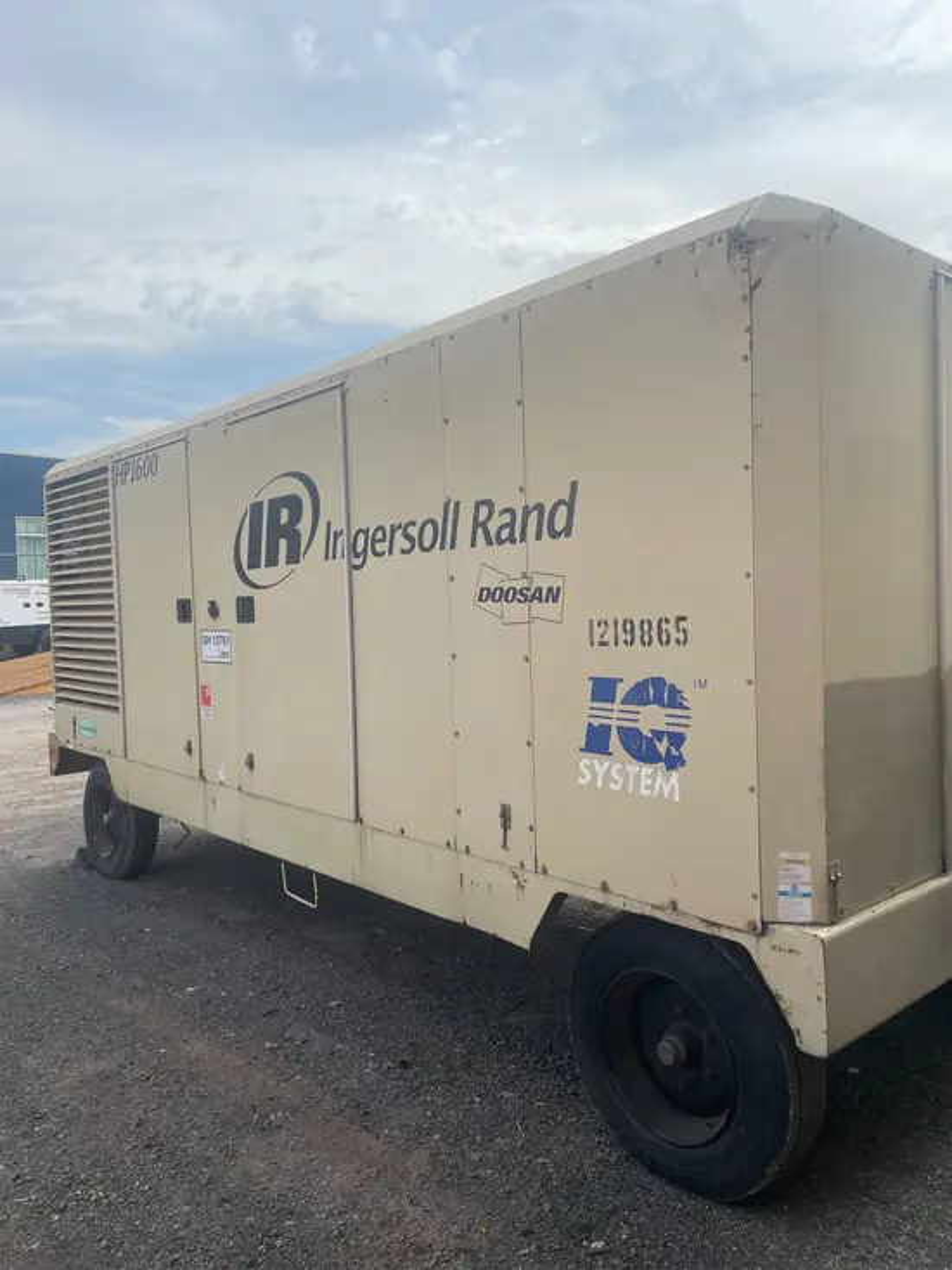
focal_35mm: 26
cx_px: 476
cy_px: 635
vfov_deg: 67.3
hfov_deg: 53.1
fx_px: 953
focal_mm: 4.2
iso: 32
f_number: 1.6
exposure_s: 1/2959
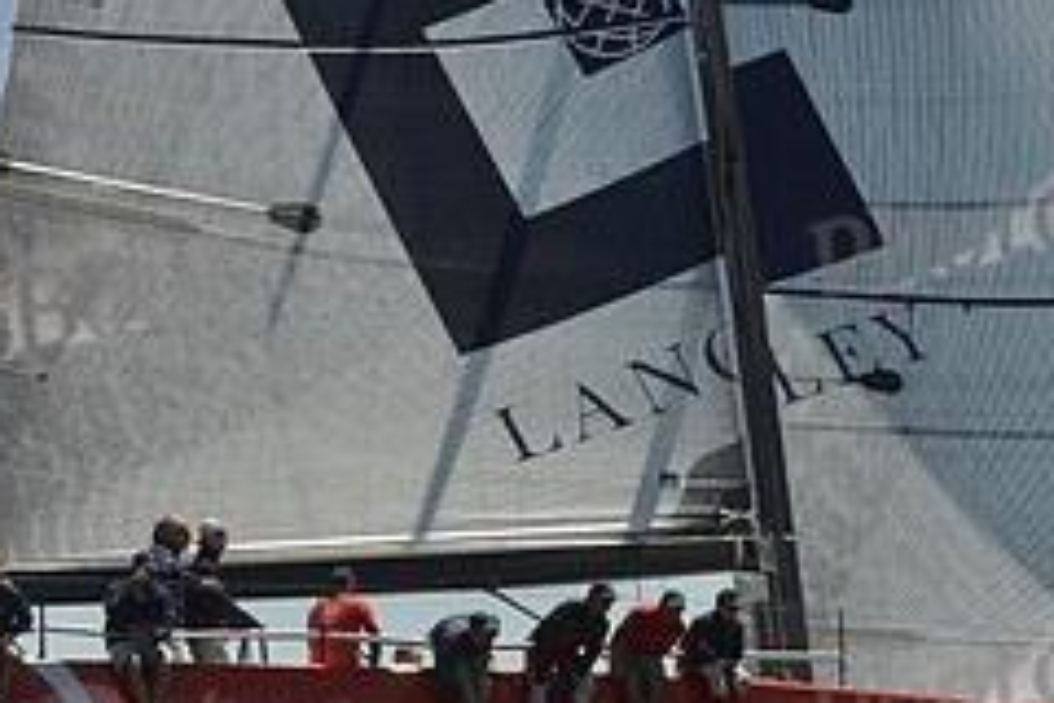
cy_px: 486
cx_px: 584
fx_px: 4948
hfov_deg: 12.2
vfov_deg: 8.1
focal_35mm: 169
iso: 280
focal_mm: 70
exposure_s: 1/1600
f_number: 9
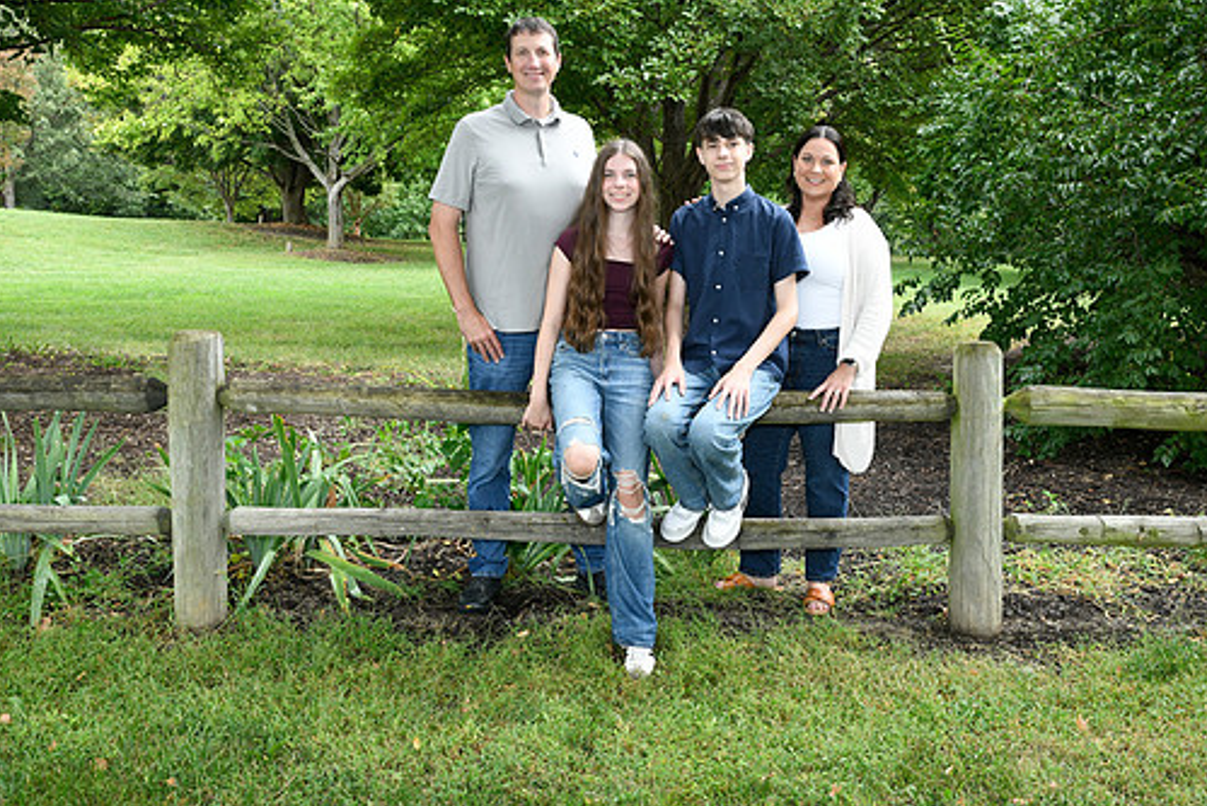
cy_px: 355
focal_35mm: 36
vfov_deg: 36.8
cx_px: 668
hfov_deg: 53.0
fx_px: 1207
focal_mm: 31
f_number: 8
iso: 1600
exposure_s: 1/80
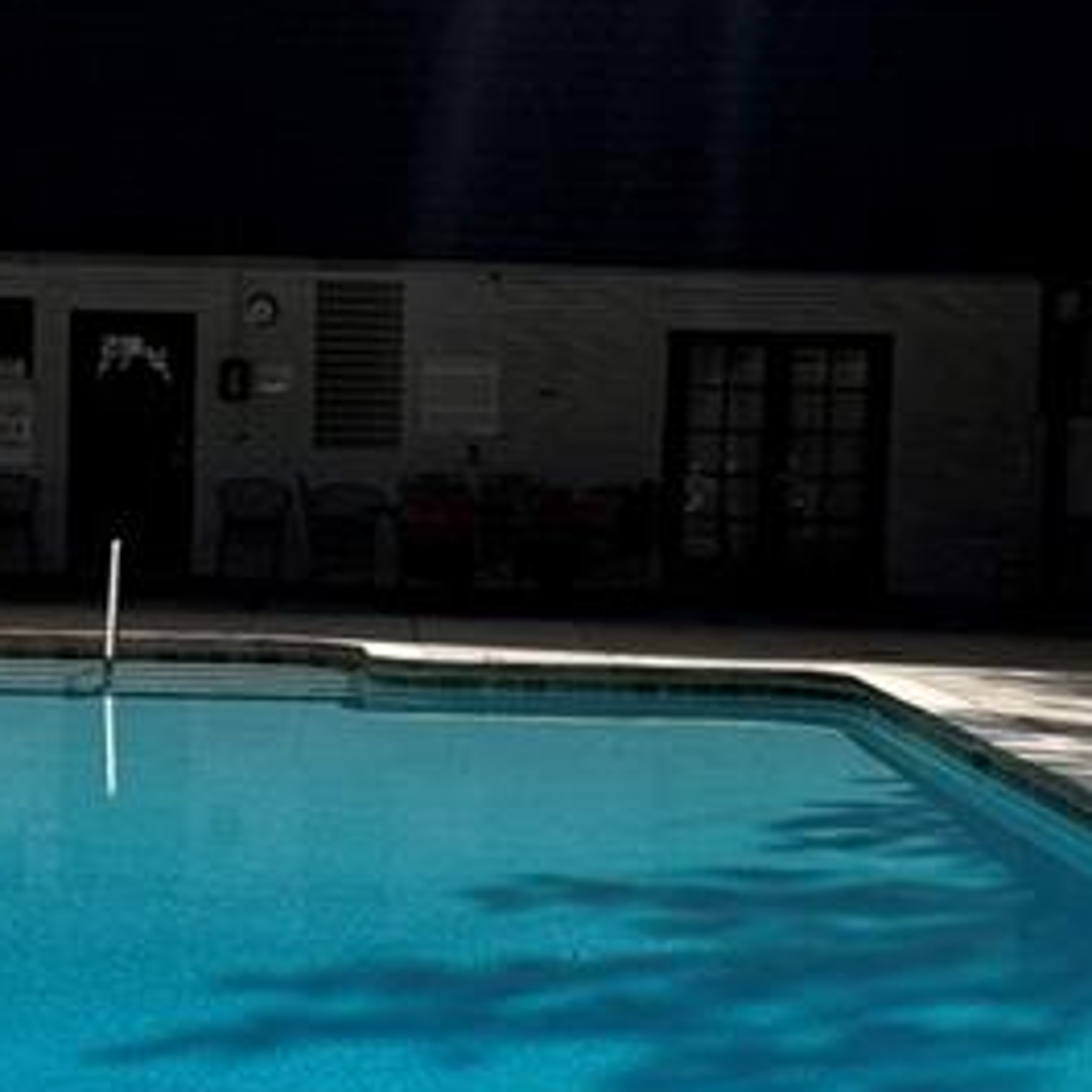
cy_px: 643
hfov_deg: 16.6
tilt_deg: -3.8
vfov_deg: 16.7
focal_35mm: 104
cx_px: 218
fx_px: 3712
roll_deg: -1.8
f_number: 1.6
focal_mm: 5.96
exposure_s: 1/5814
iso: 50
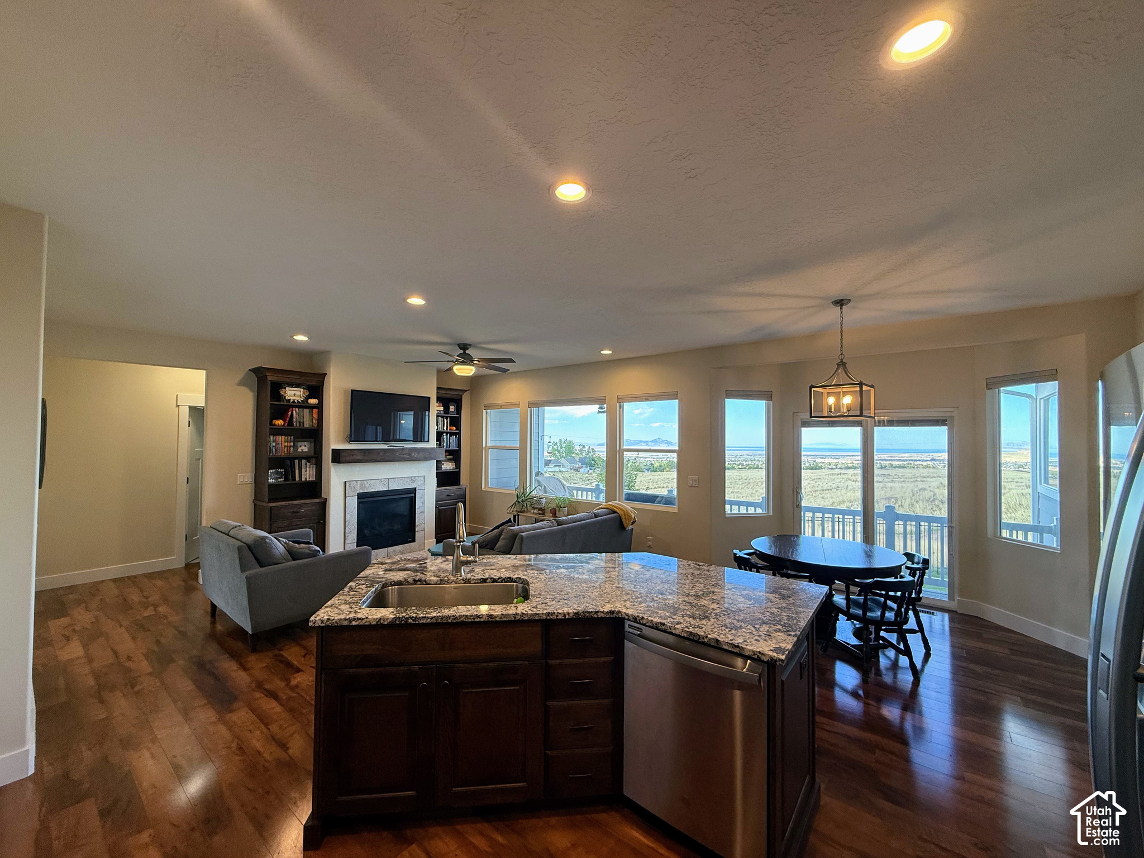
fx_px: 463
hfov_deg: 102.1
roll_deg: -0.6
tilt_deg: +1.1
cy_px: 429
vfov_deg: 85.7
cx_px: 572
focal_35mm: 14
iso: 100
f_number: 2.2
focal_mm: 2.22
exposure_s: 1/120
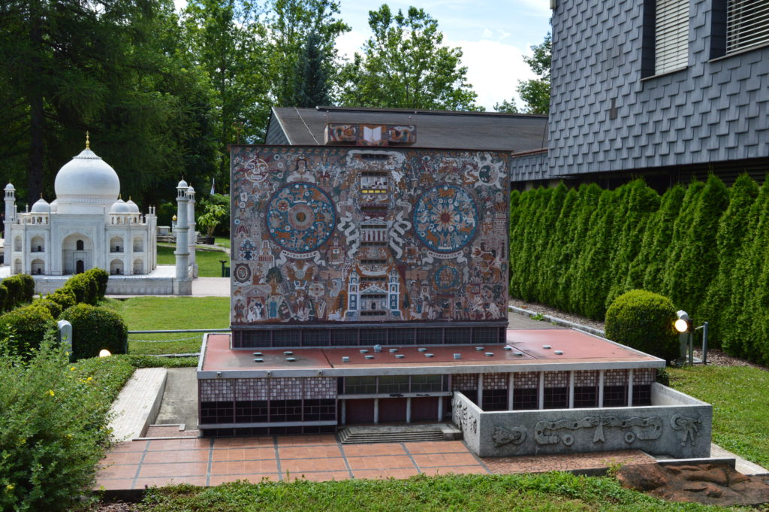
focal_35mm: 39
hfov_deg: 49.6
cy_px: 256
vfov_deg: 34.2
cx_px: 384
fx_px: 832
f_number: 10
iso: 400
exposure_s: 1/320
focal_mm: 26
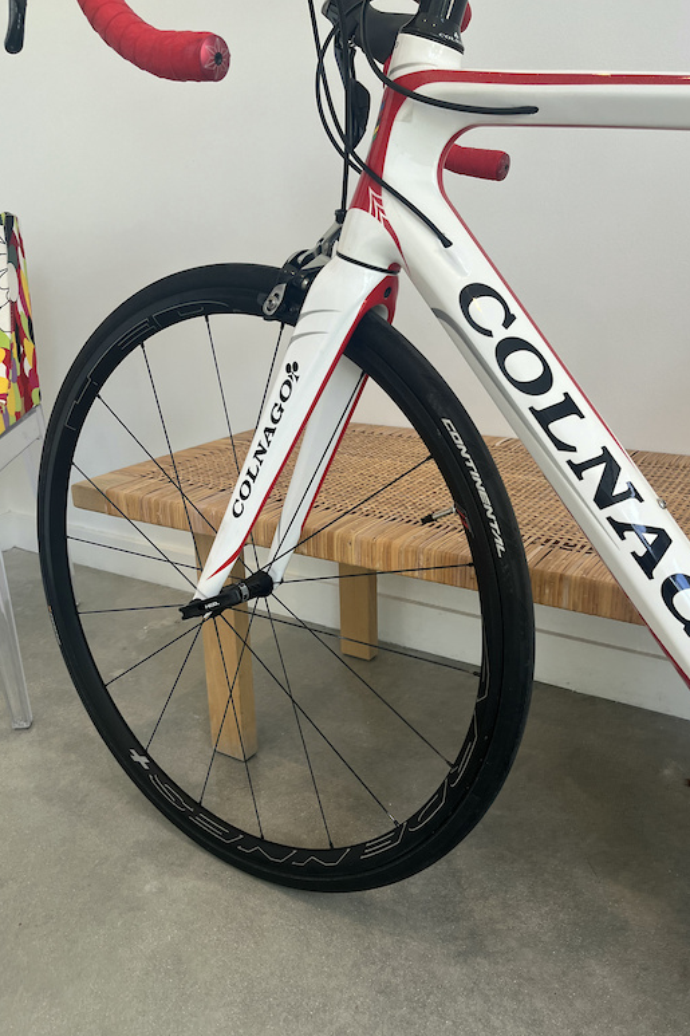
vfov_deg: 65.5
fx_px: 805
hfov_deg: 46.4
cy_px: 533
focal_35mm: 28
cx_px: 339
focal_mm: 5.1
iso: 100
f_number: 1.6
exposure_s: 1/121
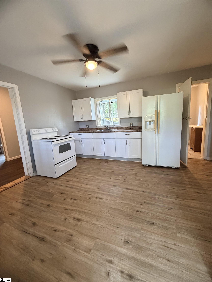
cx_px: 106
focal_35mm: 14
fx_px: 114
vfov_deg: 102.1
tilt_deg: -7.1
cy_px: 141
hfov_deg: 85.7
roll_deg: +4.1
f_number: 2.2
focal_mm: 2.22
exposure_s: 1/60
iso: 400
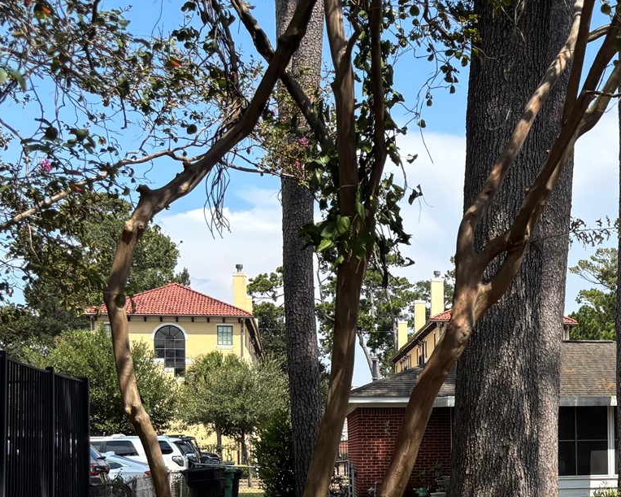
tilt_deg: +1.5
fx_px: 1250
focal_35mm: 68
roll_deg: +0.5
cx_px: 698
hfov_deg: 25.7
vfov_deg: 21.9
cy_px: 459
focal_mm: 5.96
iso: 50
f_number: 1.6
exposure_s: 1/2513
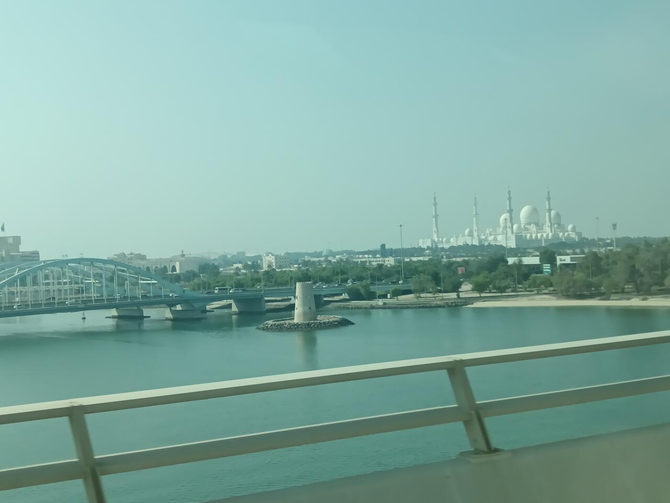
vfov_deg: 27.0
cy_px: 252
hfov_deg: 35.5
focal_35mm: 54
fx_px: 1045
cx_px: 335
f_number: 1.9
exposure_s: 1/900
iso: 230
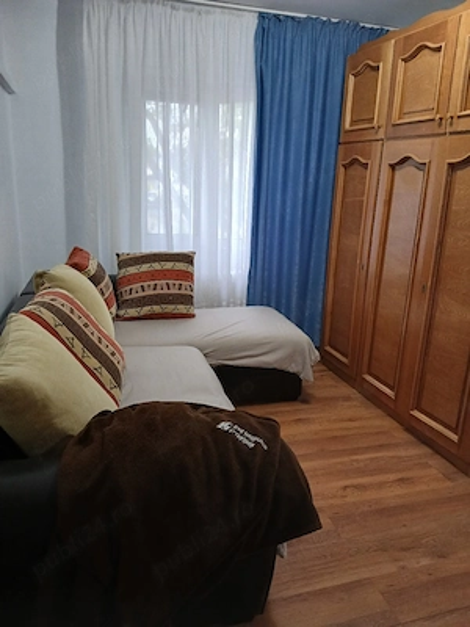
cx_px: 235
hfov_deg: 53.1
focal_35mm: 26
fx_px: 471
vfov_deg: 67.3
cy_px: 314
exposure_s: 1/50.3
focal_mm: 3.98
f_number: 1.8
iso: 200
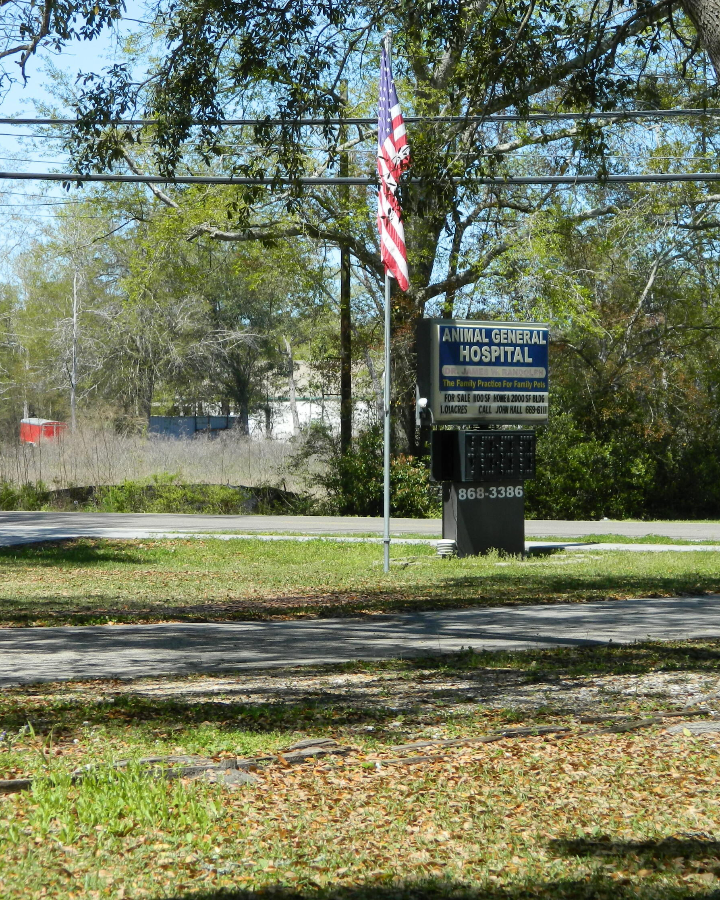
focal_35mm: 135
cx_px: 311
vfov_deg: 14.3
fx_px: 3596
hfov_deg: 11.4
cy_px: 449
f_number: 4.5
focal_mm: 18.6
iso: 80
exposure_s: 1/320
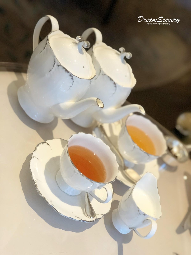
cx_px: 96
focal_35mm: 57
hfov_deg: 25.7
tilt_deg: -37.1
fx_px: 419
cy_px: 128
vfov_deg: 33.8
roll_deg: -40.6
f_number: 2.8
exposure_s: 1/30
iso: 320
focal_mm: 6.6
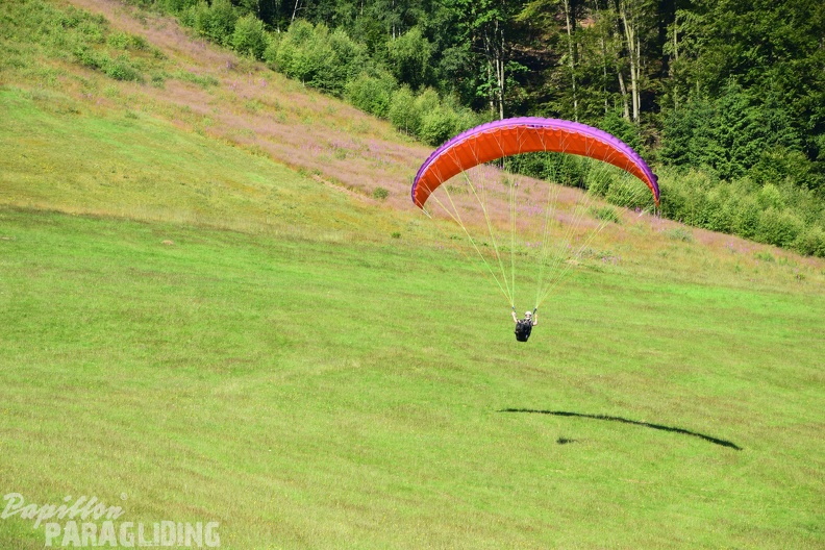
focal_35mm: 158
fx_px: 3609
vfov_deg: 8.7
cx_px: 412
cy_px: 275
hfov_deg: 13.0
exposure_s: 1/500
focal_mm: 105
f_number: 11
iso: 400
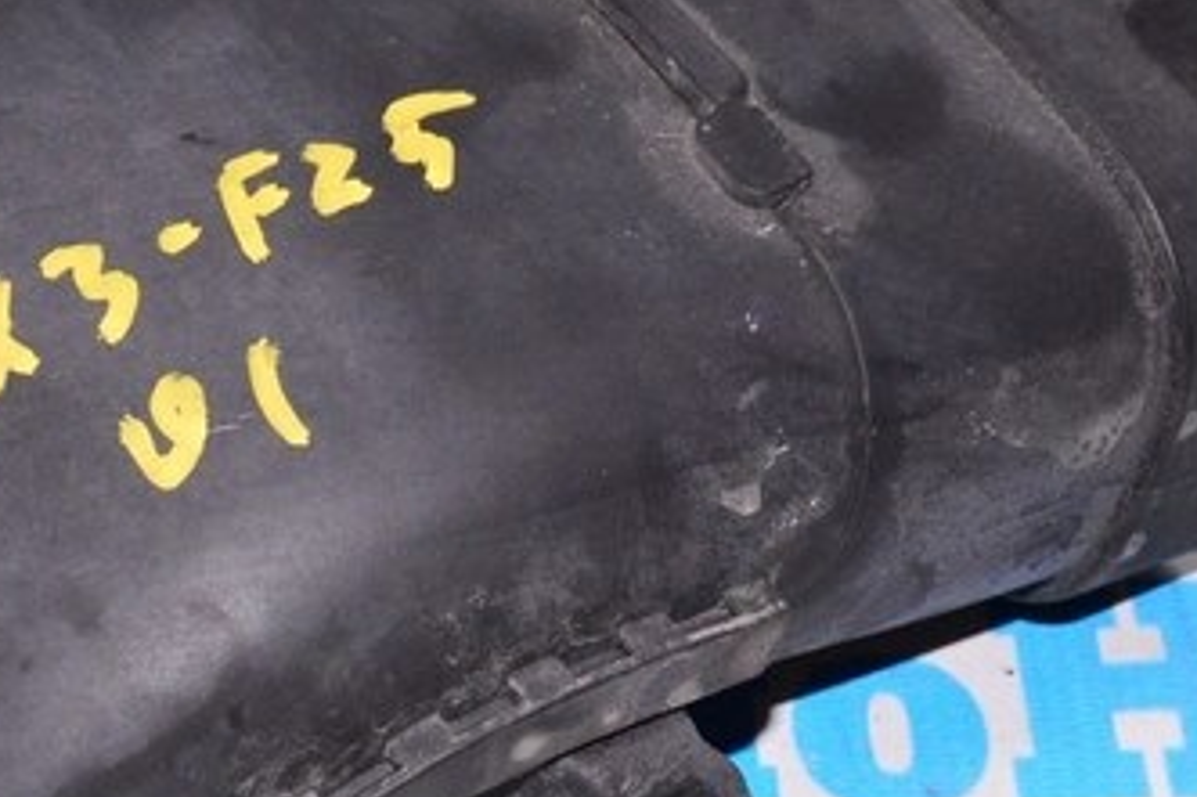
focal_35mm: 111
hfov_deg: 18.4
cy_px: 456
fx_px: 3689
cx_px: 407
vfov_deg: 12.3
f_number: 8
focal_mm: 24
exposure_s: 1/200
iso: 1600
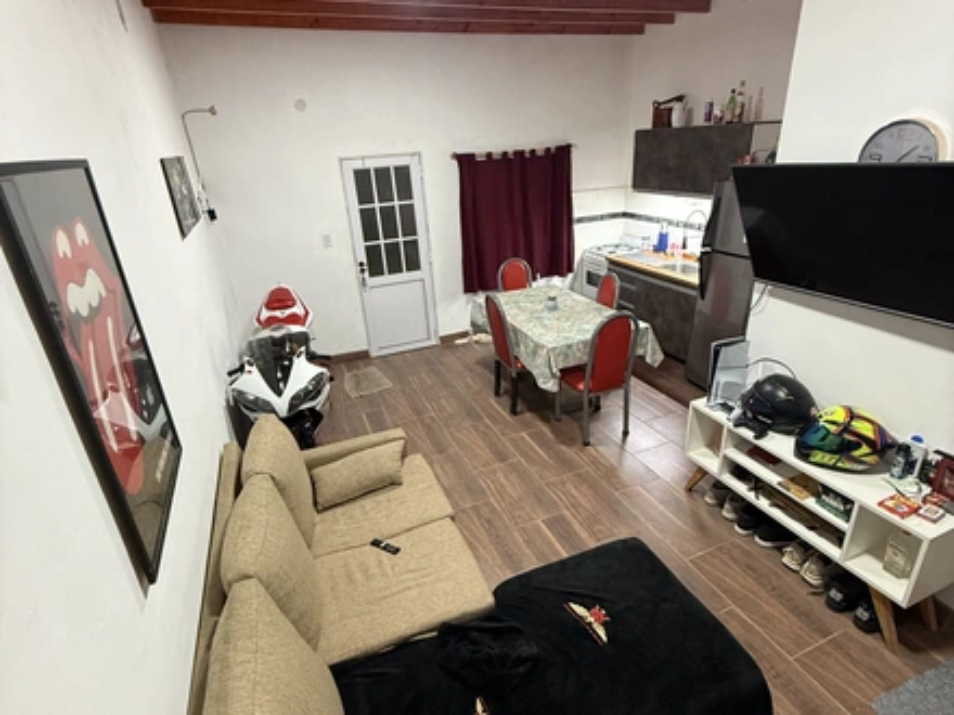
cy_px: 358
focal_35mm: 14
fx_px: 386
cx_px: 477
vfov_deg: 85.7
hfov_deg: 102.1
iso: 400
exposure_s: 1/50
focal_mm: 2.22
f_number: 2.2
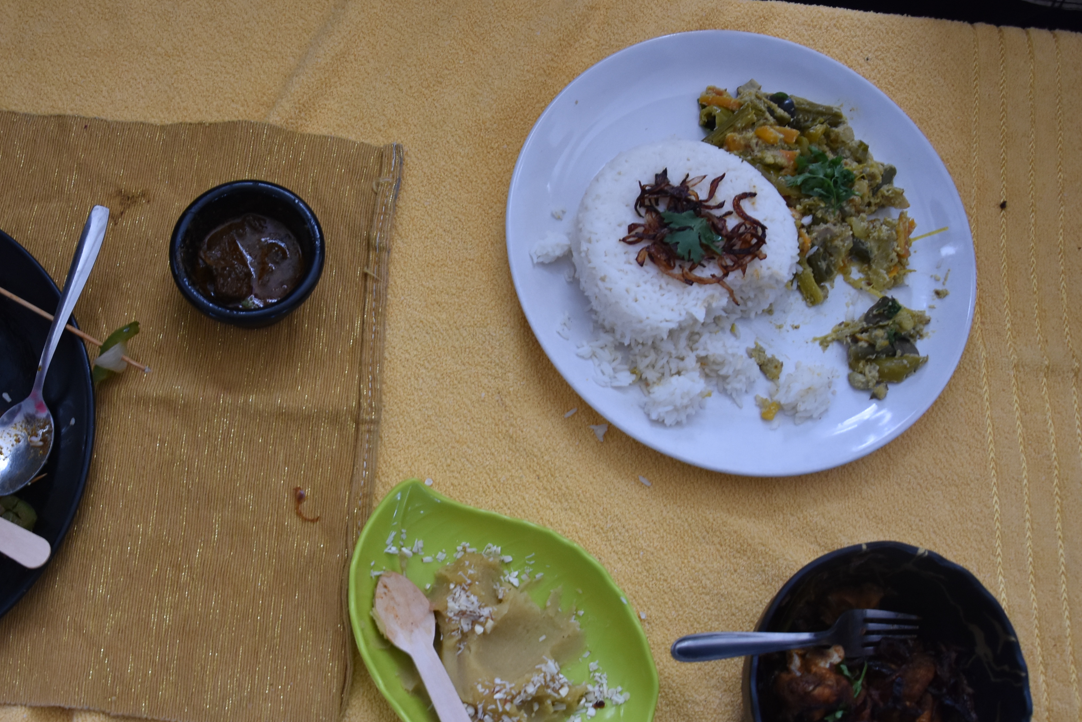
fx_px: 1112
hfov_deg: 51.1
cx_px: 378
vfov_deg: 35.7
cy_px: 464
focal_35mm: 37
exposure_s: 1/100
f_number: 5
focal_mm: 18
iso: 800
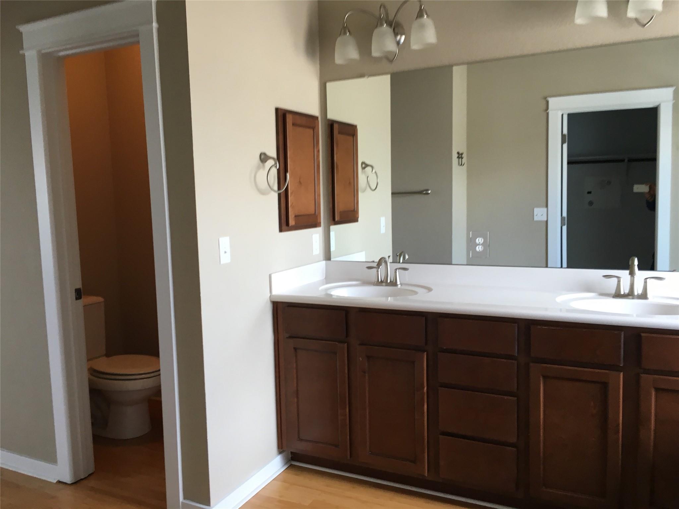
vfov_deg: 48.2
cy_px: 254
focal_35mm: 29
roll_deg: -0.9
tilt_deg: -8.4
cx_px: 340
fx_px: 569
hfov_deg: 61.7
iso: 50
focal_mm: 4.15
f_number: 2.2
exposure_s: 1/30
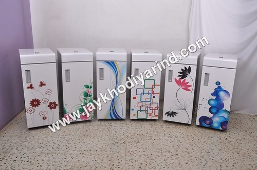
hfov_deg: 57.3
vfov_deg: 39.9
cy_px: 85
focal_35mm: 33
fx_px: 235
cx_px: 128
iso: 250
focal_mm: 22
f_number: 9
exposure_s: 1/125
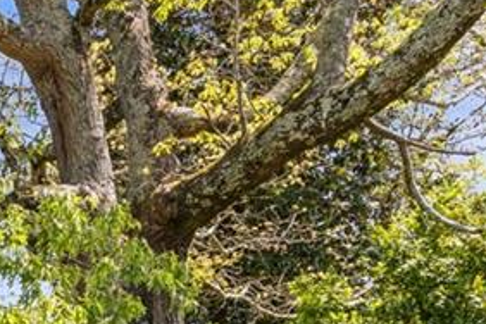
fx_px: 783
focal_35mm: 58
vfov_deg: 19.7
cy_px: 508
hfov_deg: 26.7
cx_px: -207
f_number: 8
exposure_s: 1/400
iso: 400
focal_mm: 16
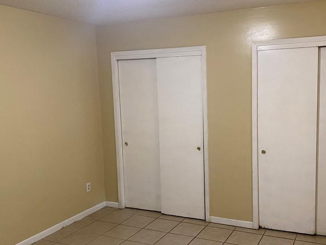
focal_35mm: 36
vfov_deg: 39.6
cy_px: 139
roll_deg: +2.4
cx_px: 191
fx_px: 339
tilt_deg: -11.3
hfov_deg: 51.1
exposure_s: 1/60
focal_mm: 4.25
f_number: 1.8
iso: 200
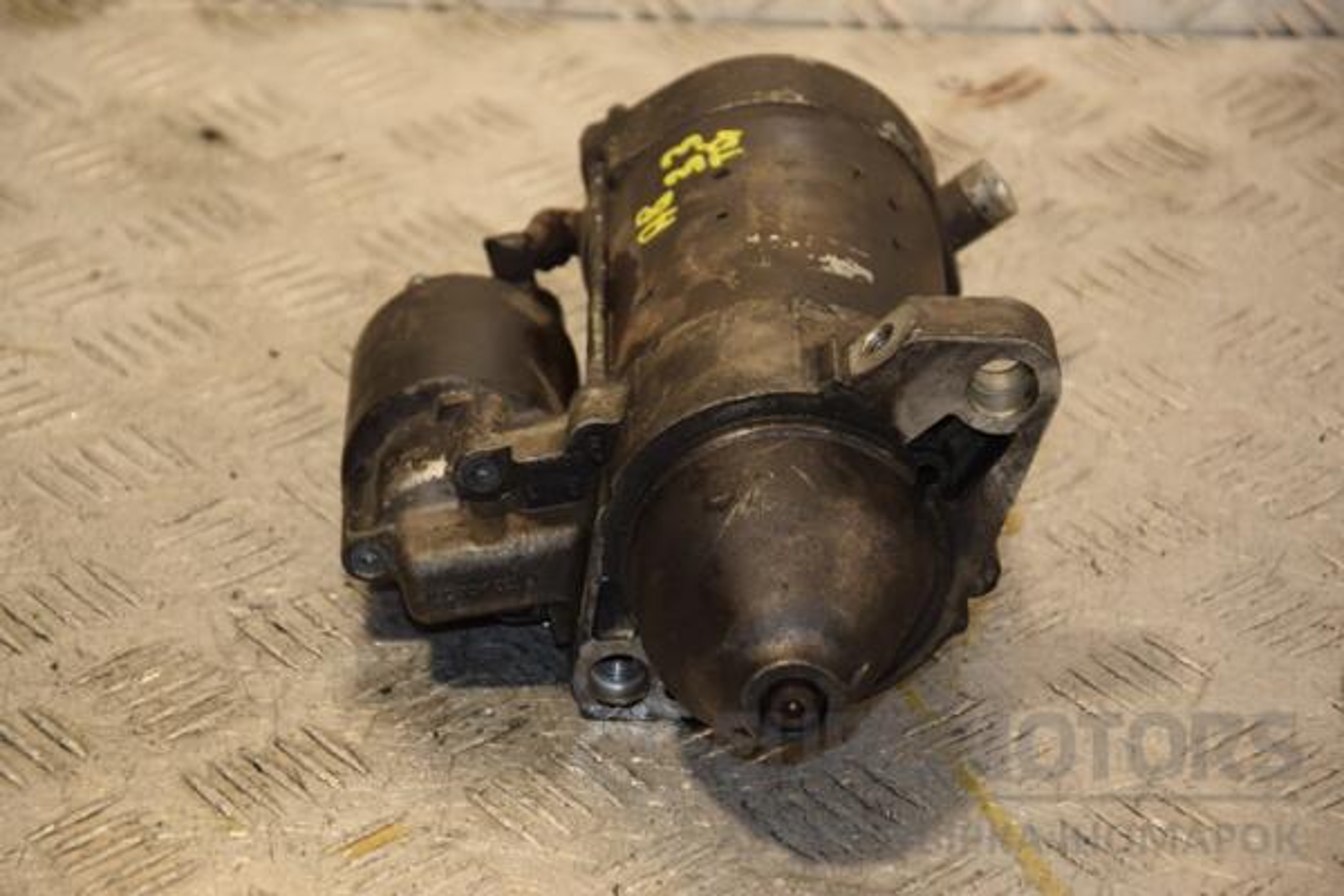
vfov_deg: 10.2
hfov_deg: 15.2
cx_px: 672
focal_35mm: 135
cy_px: 448
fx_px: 5040
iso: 800
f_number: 5.6
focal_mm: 90
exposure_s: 1/160
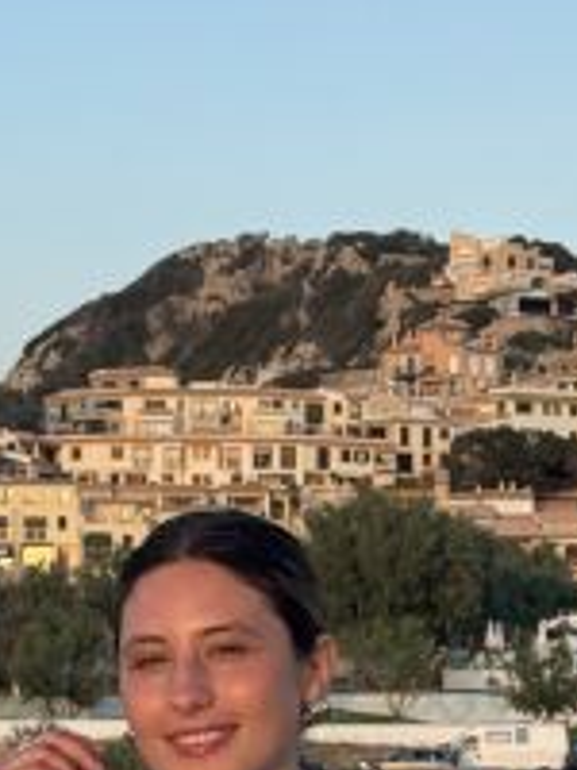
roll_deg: -0.4
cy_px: 870
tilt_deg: -3.0
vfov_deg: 13.4
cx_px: 208
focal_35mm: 144
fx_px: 3200
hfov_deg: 10.3
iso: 64
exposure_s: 1/1094
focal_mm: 6.76
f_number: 1.78
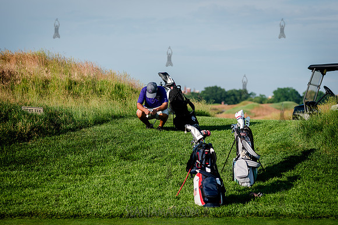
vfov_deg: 11.4
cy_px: 112
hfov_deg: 17.1
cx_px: 169
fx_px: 1127
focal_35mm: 120
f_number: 3.5
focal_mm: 120
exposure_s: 1/1250
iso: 125
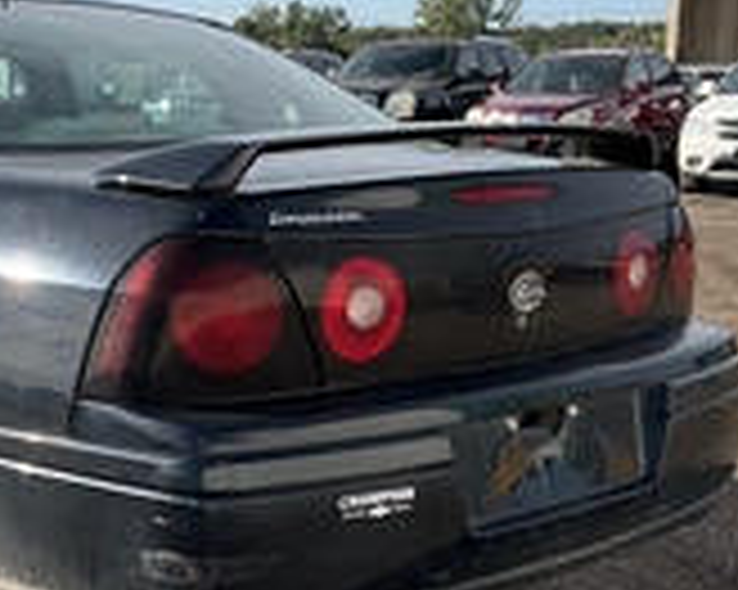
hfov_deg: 26.7
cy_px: 378
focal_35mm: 69
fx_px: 1506
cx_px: 90
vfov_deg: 22.1
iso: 25
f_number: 1.8
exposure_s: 1/1534
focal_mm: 3
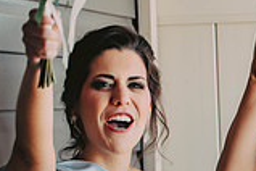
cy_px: 127
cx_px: 462
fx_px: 1820
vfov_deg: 5.4
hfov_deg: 7.8
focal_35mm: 256
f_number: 2.8
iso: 320
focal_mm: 70
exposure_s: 1/250
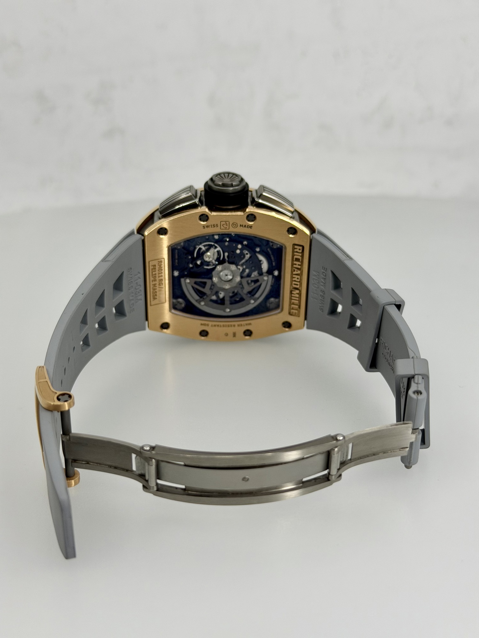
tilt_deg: -28.3
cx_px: 240
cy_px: 319
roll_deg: +1.0
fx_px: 886
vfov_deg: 39.7
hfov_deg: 30.3
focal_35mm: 48
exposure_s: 1/1330
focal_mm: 6.76
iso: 64
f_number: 1.78
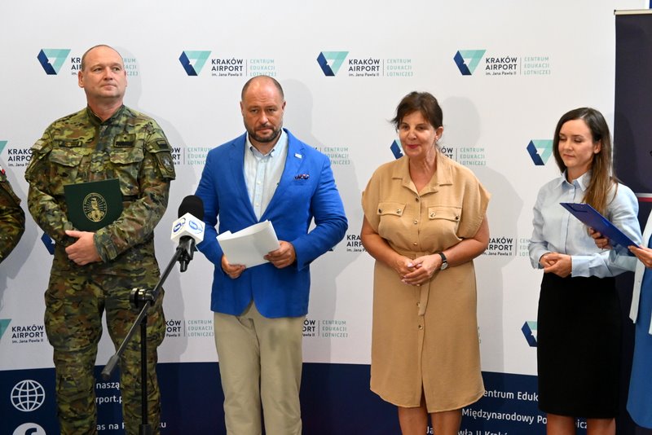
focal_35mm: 75
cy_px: 218
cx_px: 326
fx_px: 1359
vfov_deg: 18.2
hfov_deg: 27.0
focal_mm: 50
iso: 3200
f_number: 6.3
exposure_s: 1/125
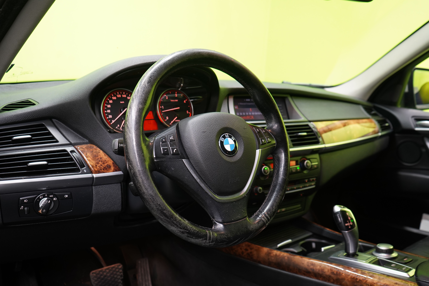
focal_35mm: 31
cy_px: 143
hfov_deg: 60.3
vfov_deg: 42.3
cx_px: 214
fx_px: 369
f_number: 5
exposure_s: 1/20
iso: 1250
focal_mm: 31
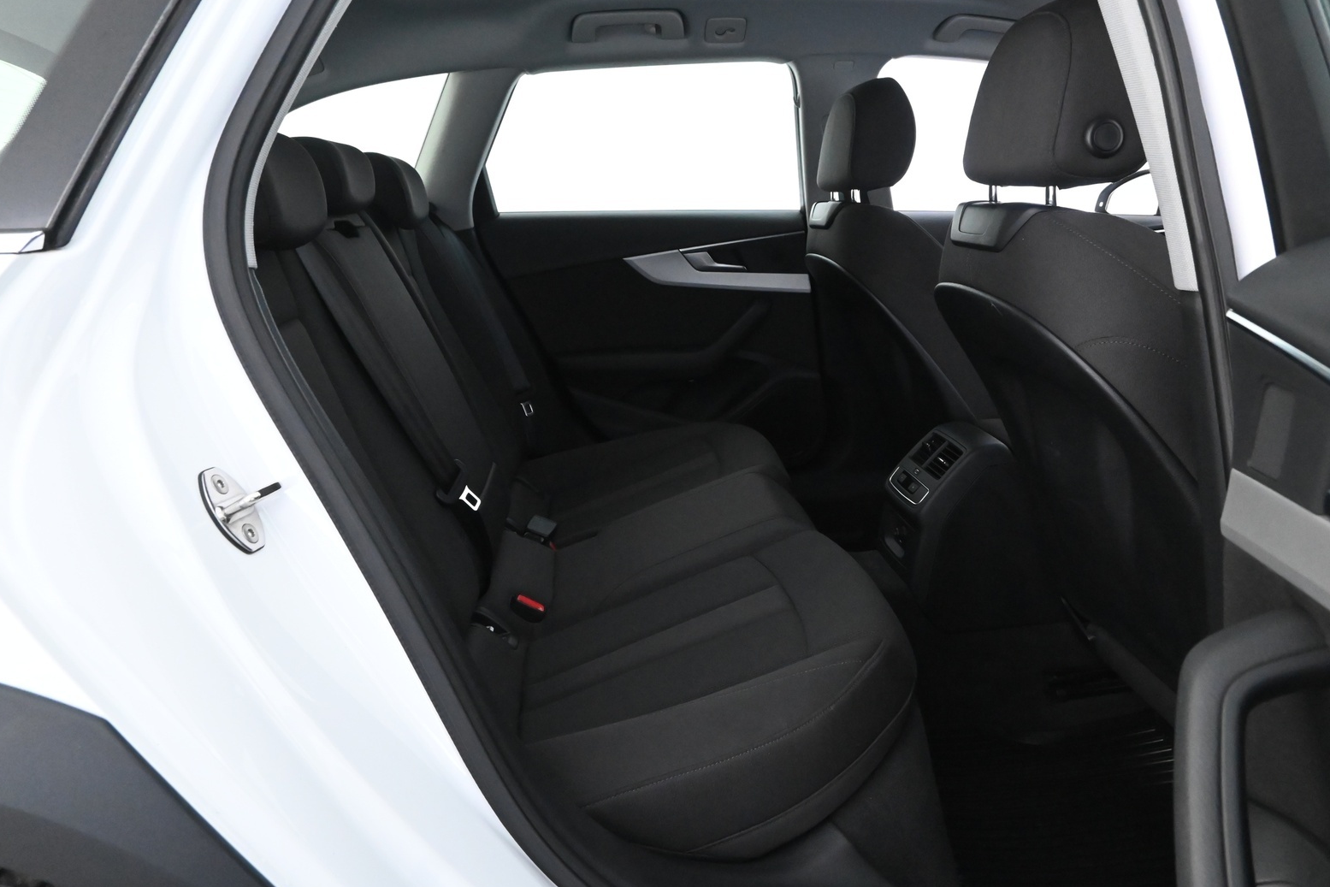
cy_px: 441
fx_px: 924
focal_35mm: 25
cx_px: 682
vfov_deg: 51.3
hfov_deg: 71.5
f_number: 5.6
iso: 6400
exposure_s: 1/40
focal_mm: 16
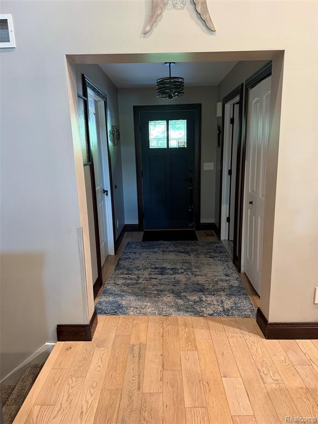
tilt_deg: -11.8
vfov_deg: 71.6
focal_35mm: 24
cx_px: 159
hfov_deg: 56.8
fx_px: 294
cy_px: 212
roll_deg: +1.9
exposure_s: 1/60
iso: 640
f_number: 1.78
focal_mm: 6.76
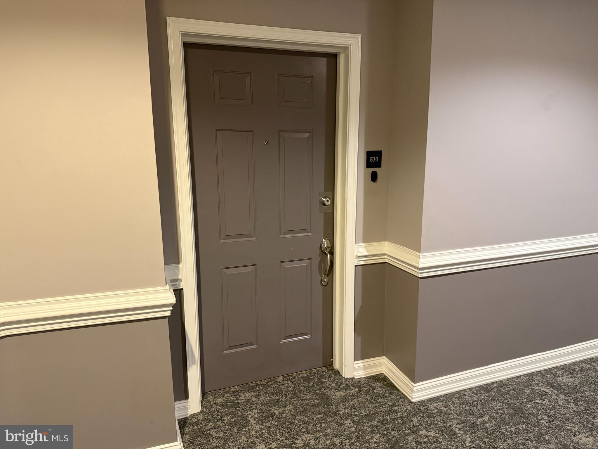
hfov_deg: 71.6
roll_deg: +0.3
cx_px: 299
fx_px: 415
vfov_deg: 56.8
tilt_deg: -11.2
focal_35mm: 24
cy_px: 224
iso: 640
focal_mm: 6.76
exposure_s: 1/60
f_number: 1.78
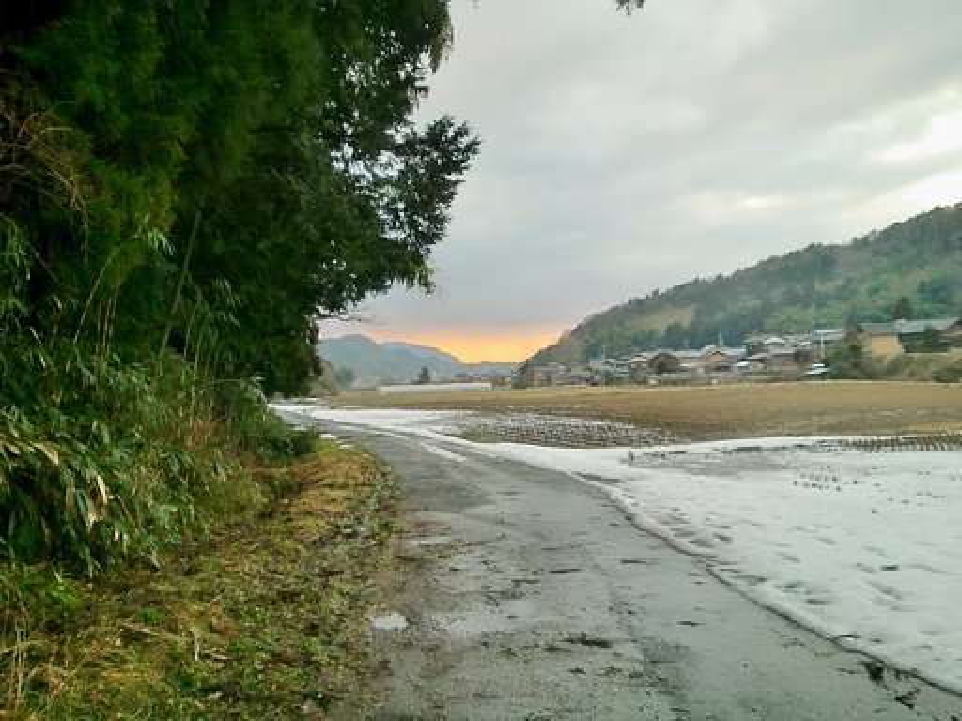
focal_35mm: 34
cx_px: 481
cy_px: 360
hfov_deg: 54.0
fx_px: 945
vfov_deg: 41.8
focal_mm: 5.58
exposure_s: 1/100
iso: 200
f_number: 2.8
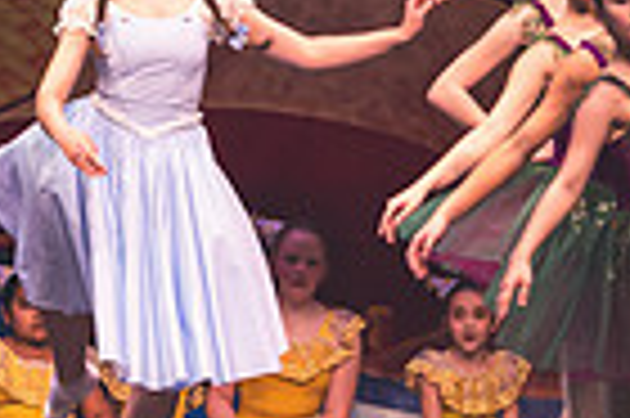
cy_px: 452
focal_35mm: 635
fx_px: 11099
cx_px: -288
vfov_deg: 2.2
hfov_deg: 3.2
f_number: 2.8
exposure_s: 1/250
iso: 720
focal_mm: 102
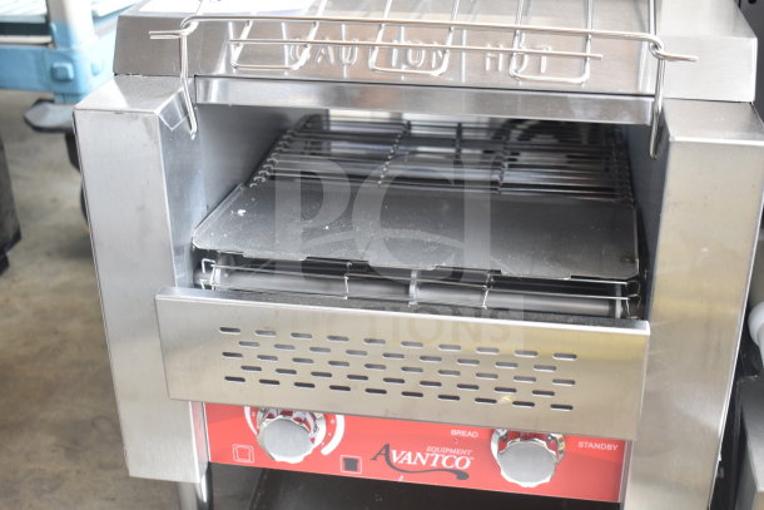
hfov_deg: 41.1
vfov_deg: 28.1
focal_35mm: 48
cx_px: 382
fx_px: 1019
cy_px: 255
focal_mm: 32
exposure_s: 1/50
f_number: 4.5
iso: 720
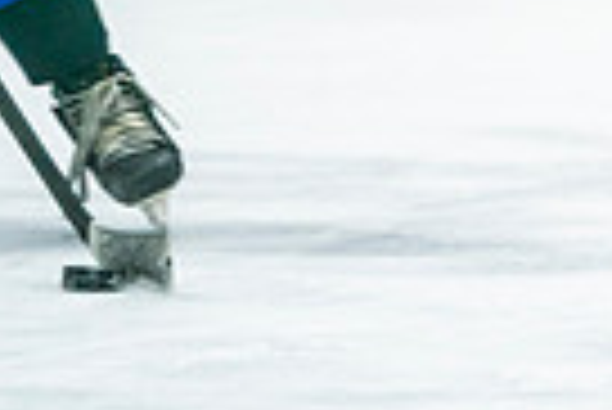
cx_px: 1062
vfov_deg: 1.2
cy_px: -142
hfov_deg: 1.8
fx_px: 18958
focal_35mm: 1114
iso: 400
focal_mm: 200
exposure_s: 1/640
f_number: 2.8
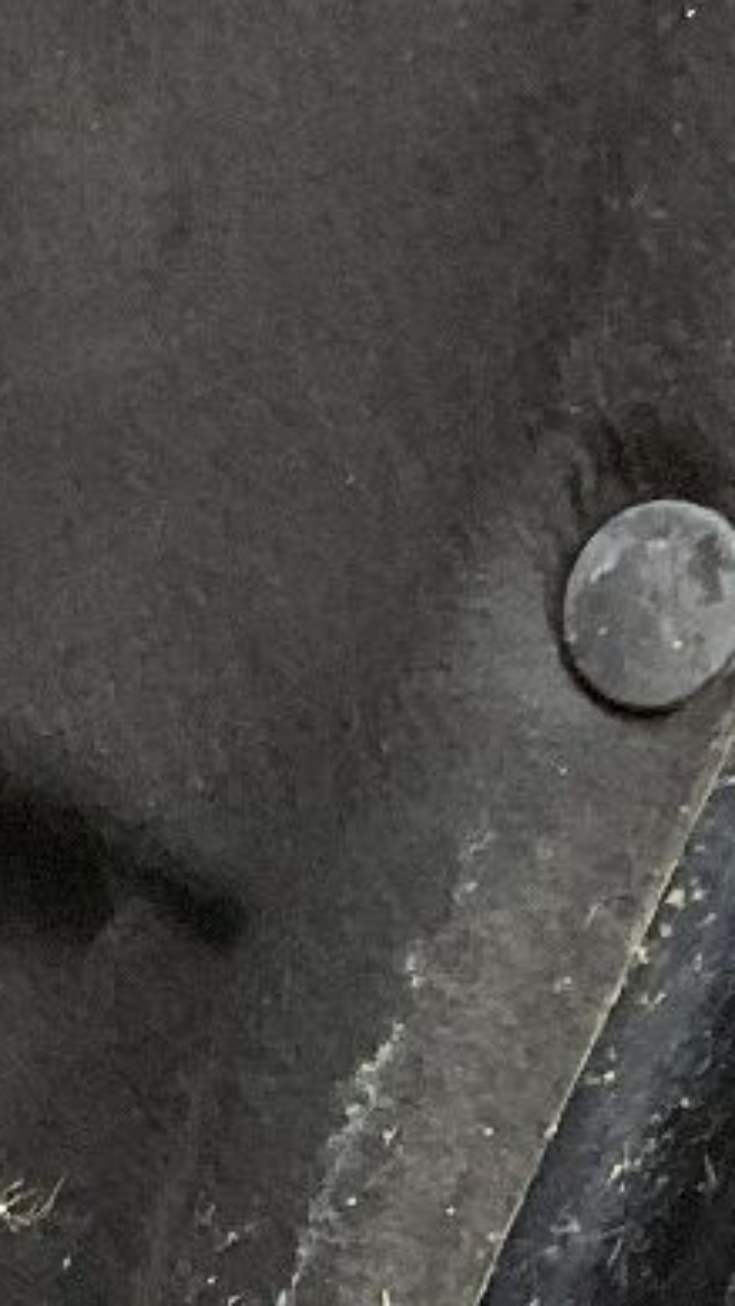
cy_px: 1768
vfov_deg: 13.2
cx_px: -237
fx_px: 5402
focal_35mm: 156
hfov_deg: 7.7
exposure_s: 1/50
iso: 80
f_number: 1.8
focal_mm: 3
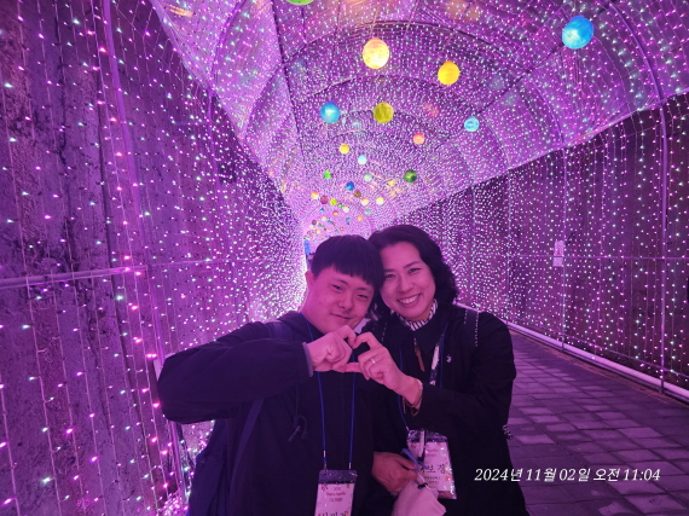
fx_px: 458
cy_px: 258
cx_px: 344
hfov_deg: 73.9
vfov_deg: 58.8
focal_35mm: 23
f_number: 1.7
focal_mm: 6.3
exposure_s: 1/30
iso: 640
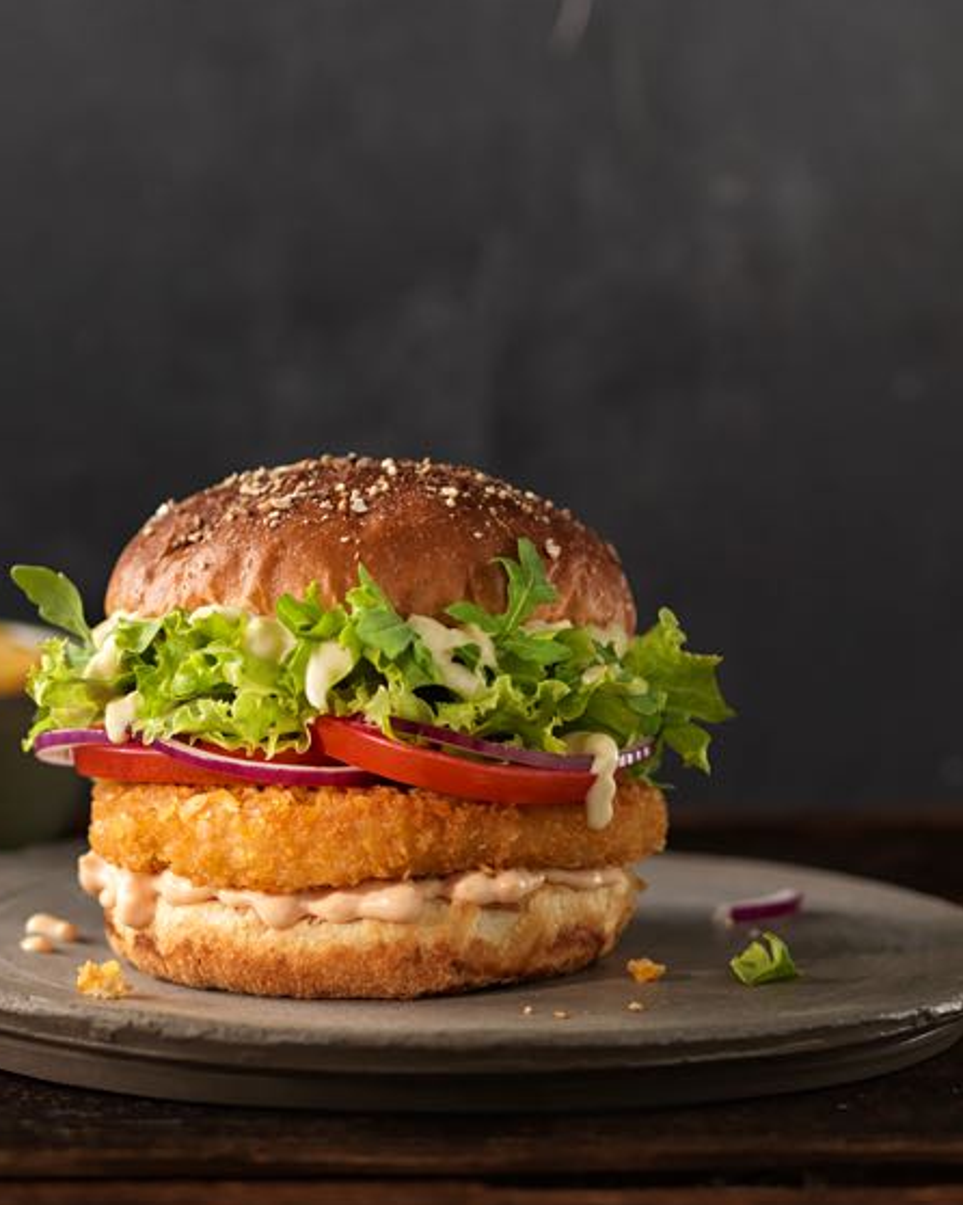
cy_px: 559
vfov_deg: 13.1
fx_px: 5240
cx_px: 389
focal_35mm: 147
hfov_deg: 10.5
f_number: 4.8
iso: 100
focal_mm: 120
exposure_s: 1/125
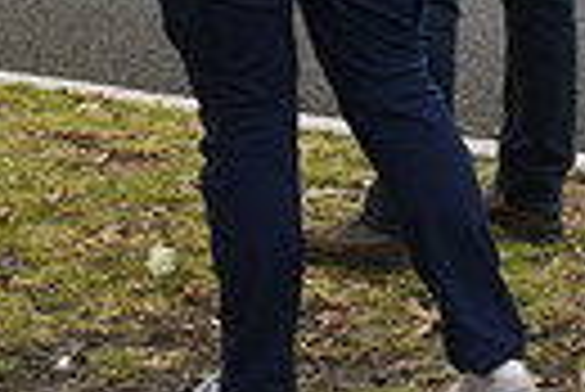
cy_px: -417
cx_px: 500
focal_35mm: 223
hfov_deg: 9.2
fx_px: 3628
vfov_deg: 6.0
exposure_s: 1/160
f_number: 11
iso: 500
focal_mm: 50
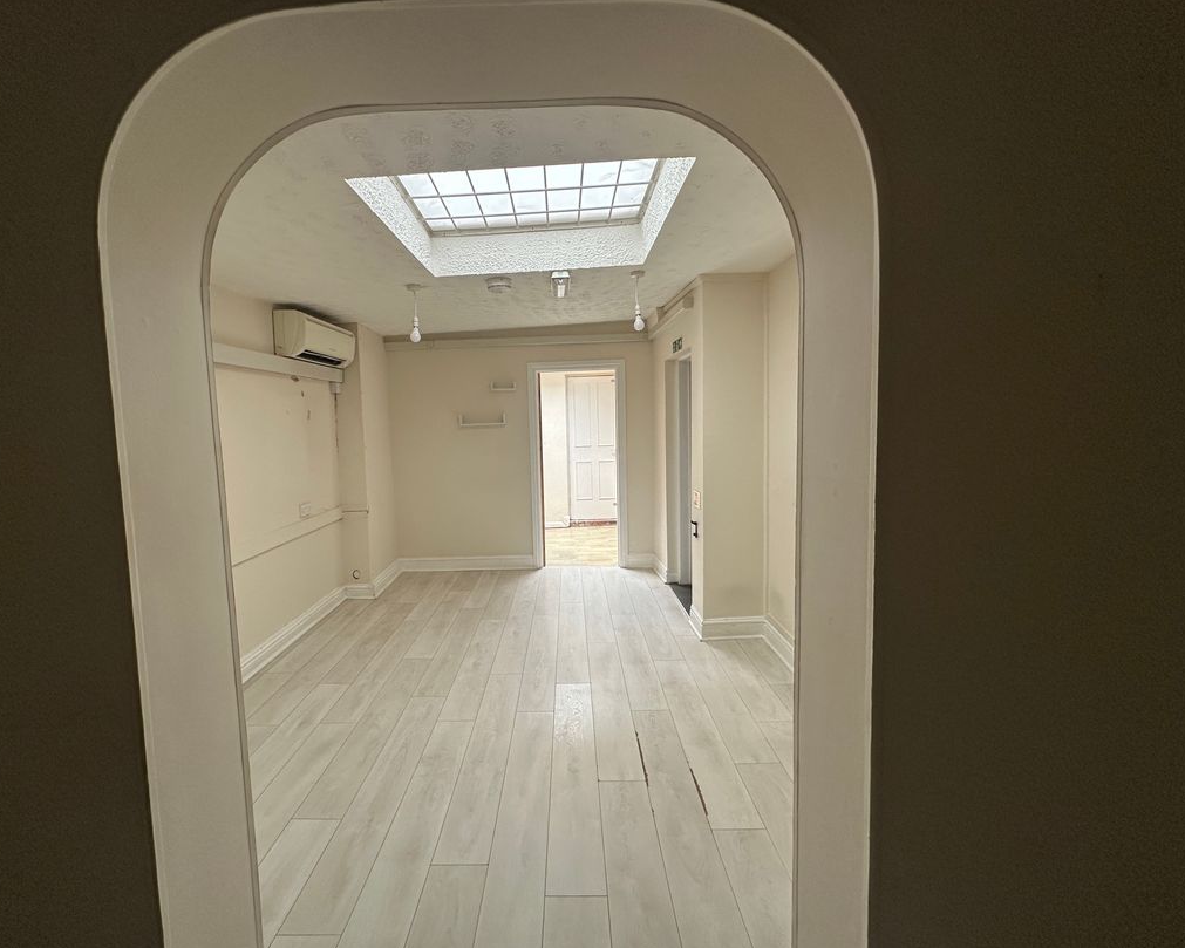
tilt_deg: -4.1
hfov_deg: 96.7
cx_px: 558
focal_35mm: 15
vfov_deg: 84.0
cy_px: 466
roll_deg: +1.9
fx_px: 526
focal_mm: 2.22
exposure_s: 1/99
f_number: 2.2
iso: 125
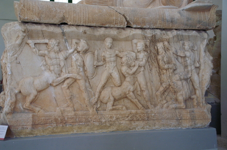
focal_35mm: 45
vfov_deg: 29.8
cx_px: 114
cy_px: 75
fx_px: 283
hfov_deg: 43.7
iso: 1600
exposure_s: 1/80
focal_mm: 30
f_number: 4.5
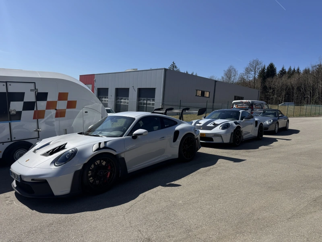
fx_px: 223
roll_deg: -3.9
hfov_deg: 71.6
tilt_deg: -3.8
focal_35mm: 24
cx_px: 161
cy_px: 121
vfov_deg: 56.8
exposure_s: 1/5814
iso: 80
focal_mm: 6.76
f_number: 1.78
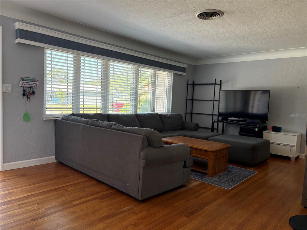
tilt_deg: -4.8
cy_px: 115
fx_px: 231
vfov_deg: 53.1
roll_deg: -2.1
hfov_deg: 67.3
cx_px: 154
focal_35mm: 26
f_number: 1.6
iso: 125
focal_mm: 5.96
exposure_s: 1/169
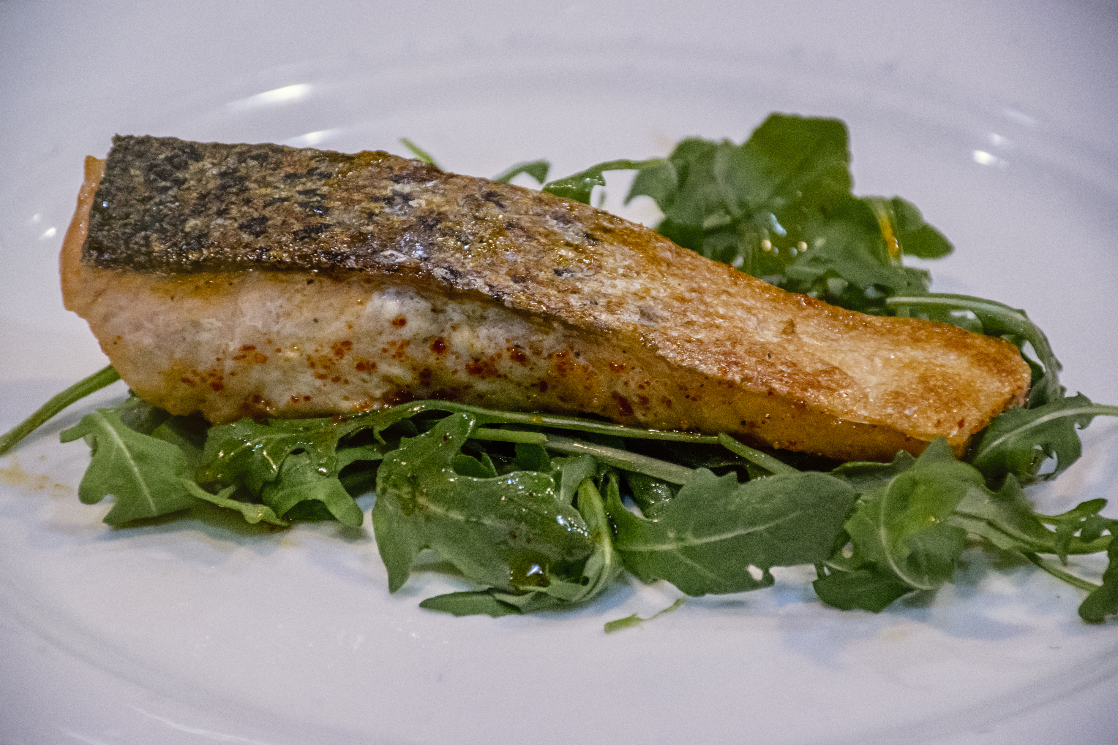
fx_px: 6521
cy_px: 372
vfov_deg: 6.5
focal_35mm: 210
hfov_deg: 9.8
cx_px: 559
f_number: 5.6
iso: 1600
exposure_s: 1/160
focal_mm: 140
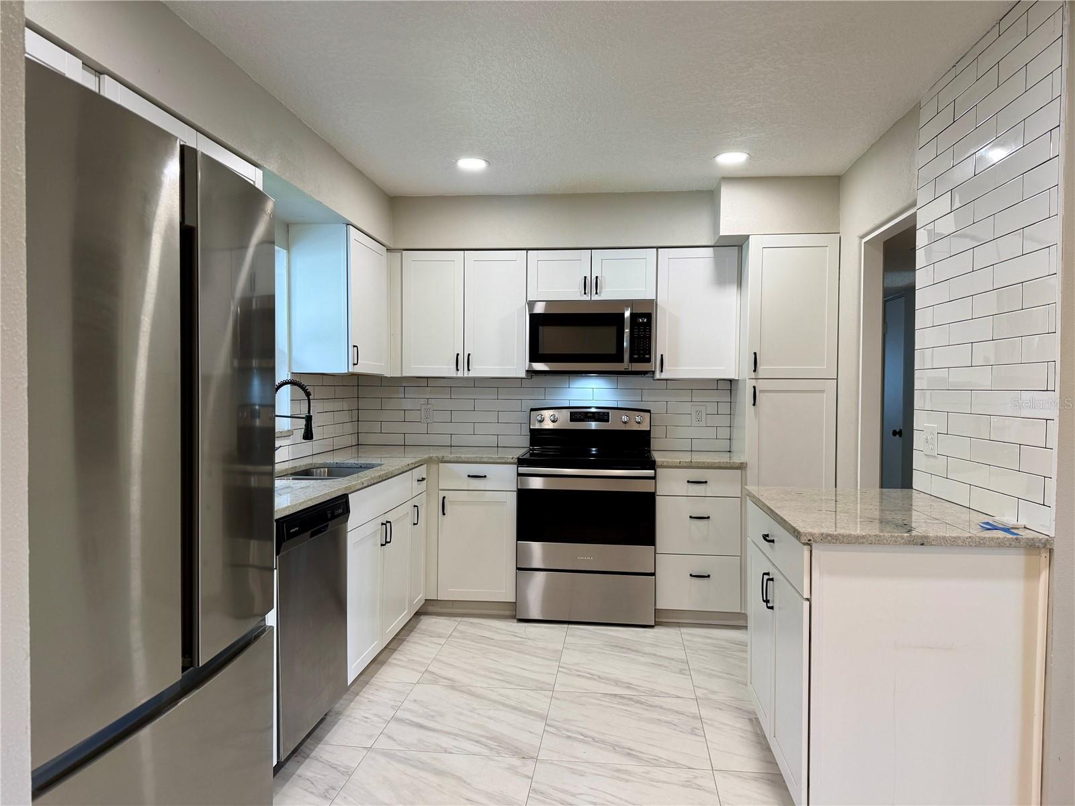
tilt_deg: -0.7
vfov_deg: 56.8
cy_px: 403
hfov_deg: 71.6
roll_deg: -0.4
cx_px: 538
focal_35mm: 24
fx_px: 745
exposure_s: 1/120
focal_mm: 6.76
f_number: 1.78
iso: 125
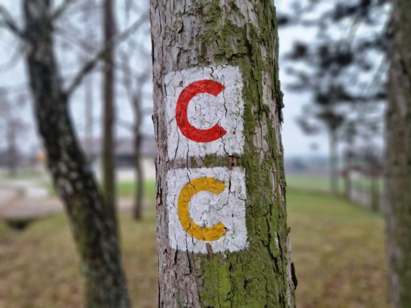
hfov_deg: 73.9
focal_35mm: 23
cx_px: 206
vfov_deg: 58.9
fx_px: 273
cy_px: 154
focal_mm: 5.4
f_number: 1.8
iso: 250
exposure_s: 1/100
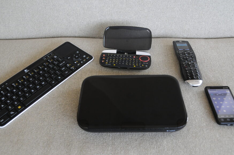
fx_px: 227
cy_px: 80
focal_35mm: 35
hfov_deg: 54.5
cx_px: 111
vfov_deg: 37.8
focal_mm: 20
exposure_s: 1/25
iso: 800
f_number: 4
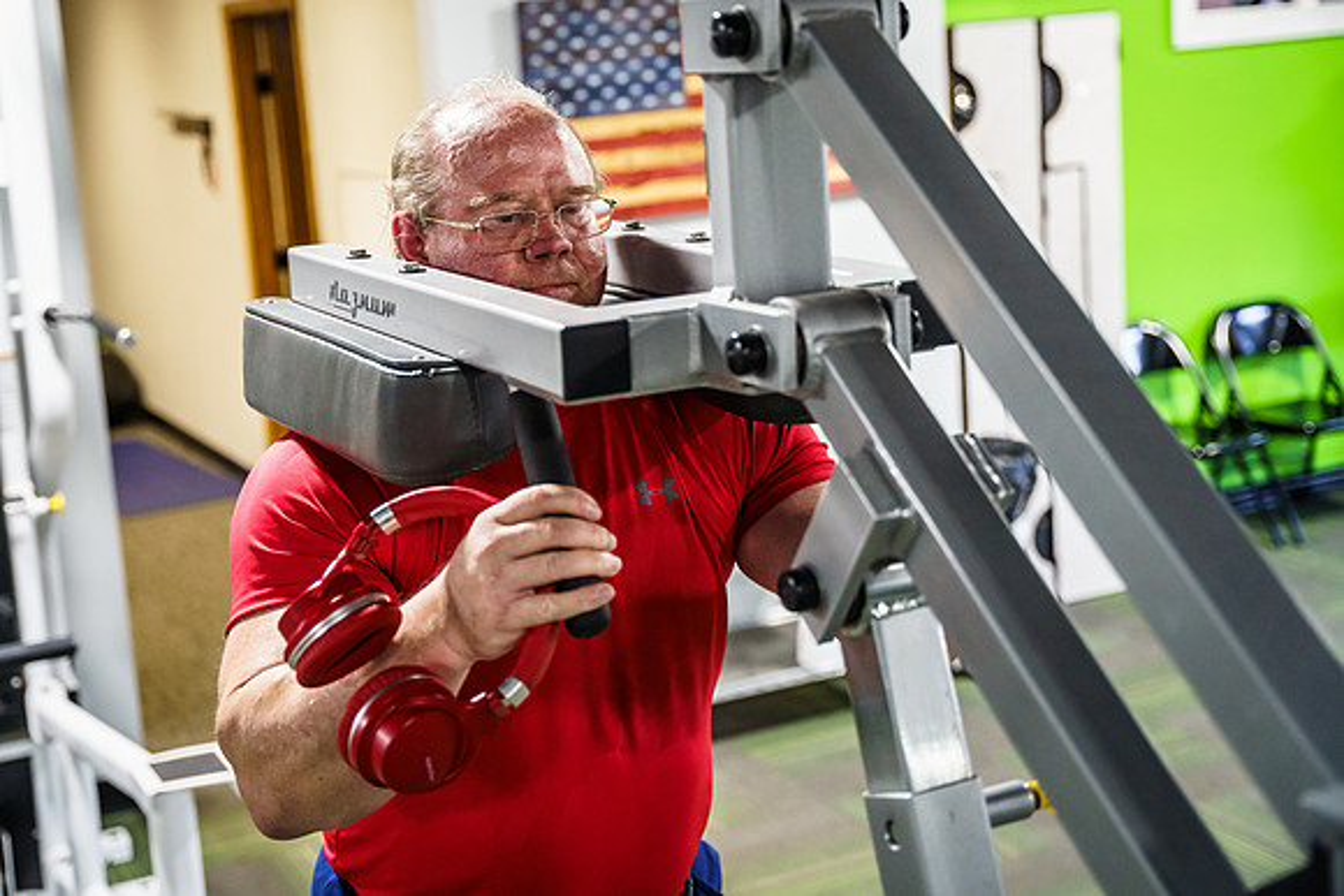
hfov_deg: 37.8
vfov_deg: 25.7
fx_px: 1960
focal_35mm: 53
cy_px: 386
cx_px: 579
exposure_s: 1/320
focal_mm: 46.1
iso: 4000
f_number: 2.8
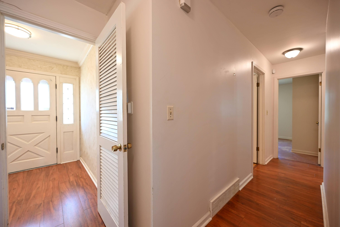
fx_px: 132
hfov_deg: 104.2
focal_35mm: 14
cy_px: 114
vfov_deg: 81.3
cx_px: 170
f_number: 5
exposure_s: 1/15
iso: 500
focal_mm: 14
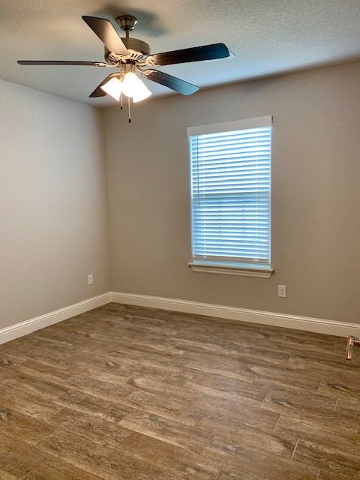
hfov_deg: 53.1
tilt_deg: -5.2
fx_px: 361
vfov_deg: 67.3
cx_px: 180
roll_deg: +1.6
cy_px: 240
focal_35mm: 26
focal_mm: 4.25
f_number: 1.8
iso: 80
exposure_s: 1/60
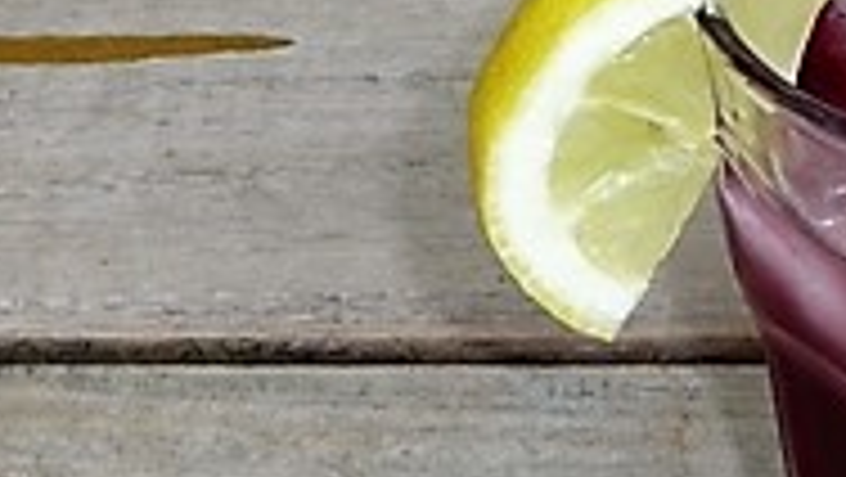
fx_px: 3995
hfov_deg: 11.8
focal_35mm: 178
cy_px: -198
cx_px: 1044
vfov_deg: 6.8
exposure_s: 1/30
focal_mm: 8
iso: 100
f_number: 4.2
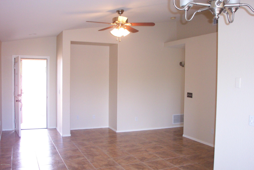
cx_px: 127
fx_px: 247
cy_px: 85
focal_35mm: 35
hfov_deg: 54.4
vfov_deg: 37.9
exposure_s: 1/30
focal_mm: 7.5
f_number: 2.8
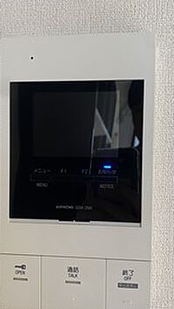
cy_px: 168
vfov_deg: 52.7
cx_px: 94
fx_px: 312
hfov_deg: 31.1
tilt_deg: -2.1
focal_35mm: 38
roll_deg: +0.6
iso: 80
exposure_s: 1/60
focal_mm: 4.25
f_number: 1.8
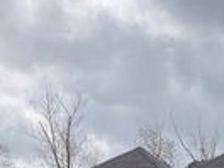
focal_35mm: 117
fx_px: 757
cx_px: 384
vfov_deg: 11.9
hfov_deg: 15.0
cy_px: 281
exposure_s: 1/1812
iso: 25
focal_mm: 3.3
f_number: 2.4
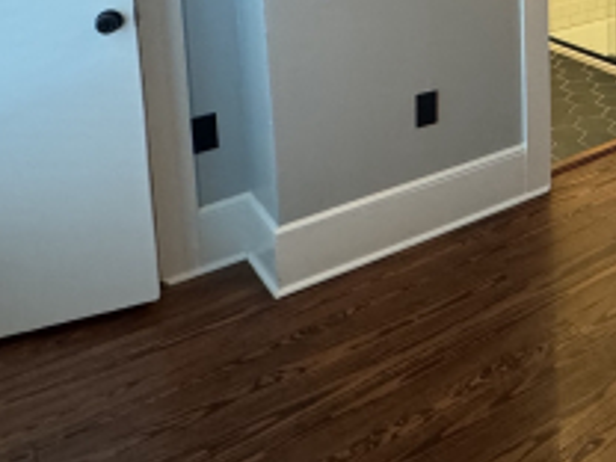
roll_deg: +0.7
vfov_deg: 28.1
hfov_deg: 36.2
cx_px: 665
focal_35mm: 45
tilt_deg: -6.9
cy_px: -95
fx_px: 801
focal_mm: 2.22
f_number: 2.2
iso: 400
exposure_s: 1/60
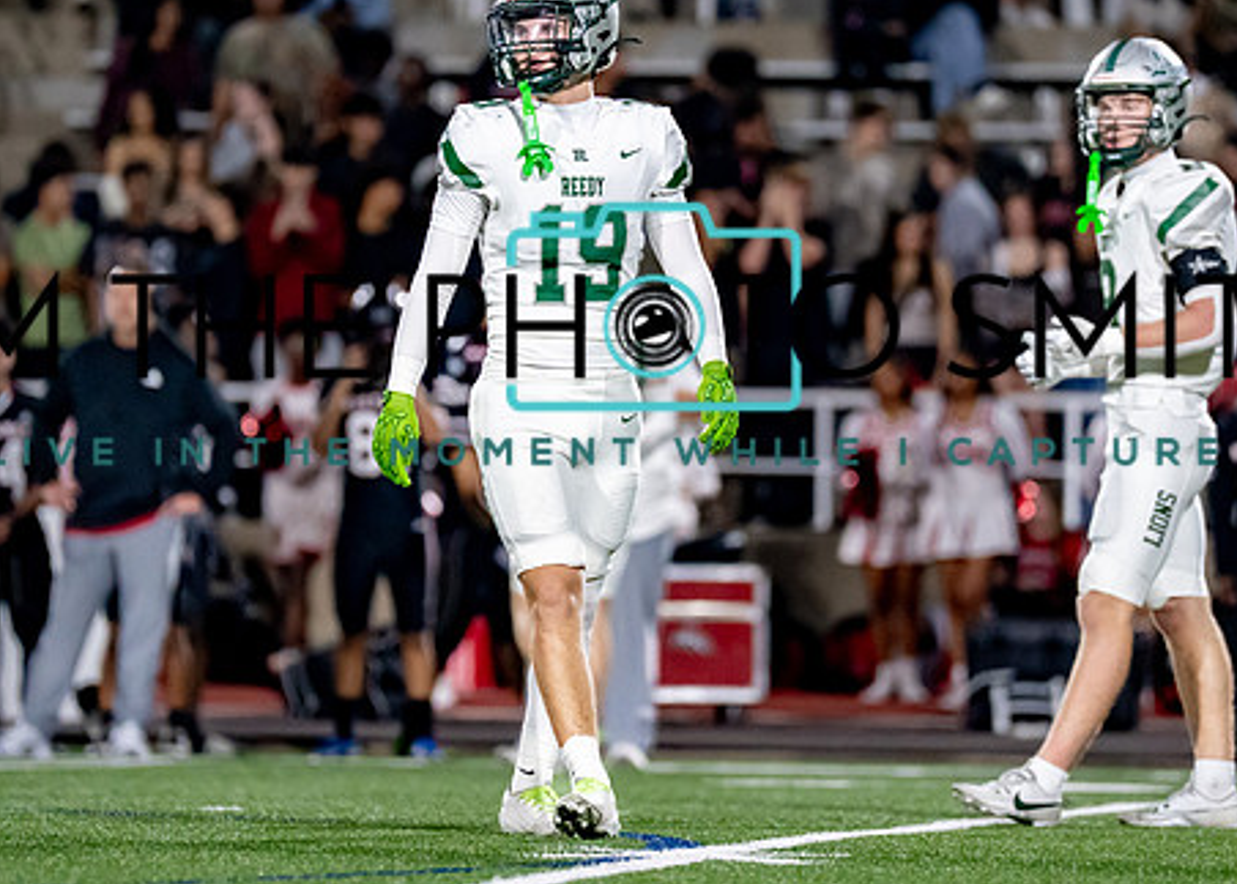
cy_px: 329
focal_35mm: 412
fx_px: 14476
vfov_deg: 3.5
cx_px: 607
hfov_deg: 4.9
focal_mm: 200
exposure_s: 1/1250
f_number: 2.8
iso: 3200
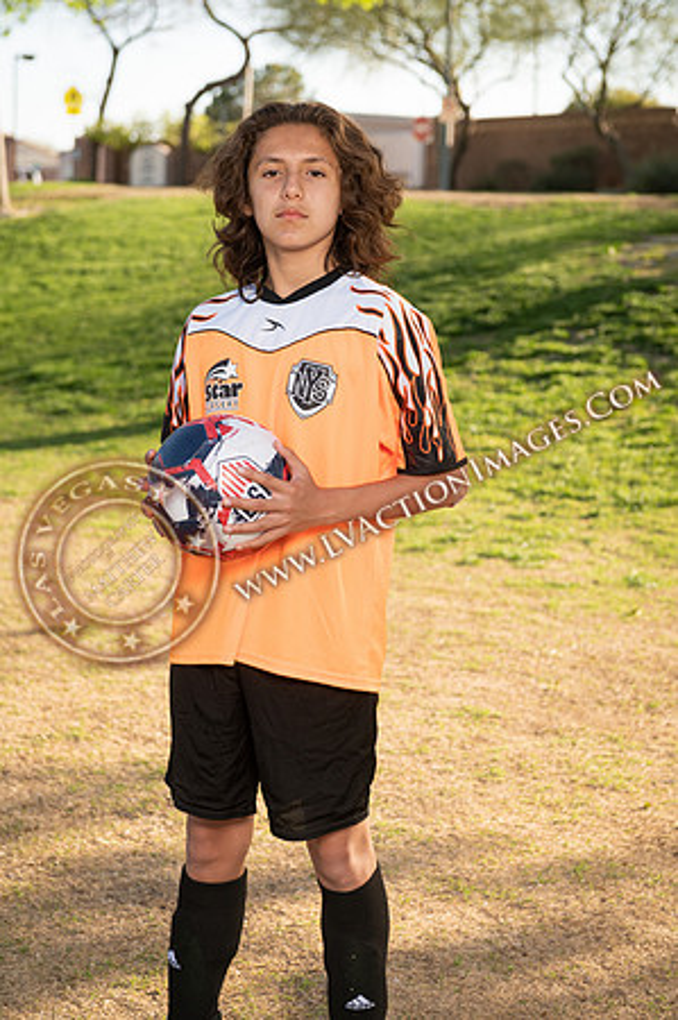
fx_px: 1869
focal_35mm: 66
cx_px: 339
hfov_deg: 20.6
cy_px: 510
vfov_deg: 30.5
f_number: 4
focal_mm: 66
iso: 100
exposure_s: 1/250
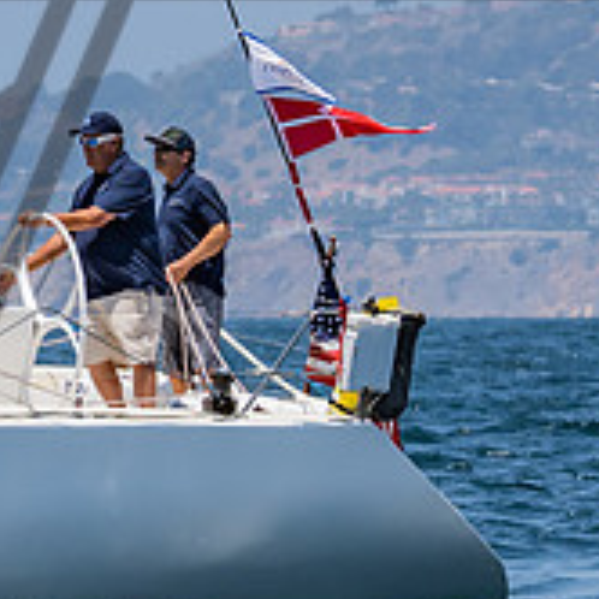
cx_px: -1348
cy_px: -240
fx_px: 22436
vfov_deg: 1.5
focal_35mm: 1146
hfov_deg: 1.5
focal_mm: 175
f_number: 6.3
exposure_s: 1/1250
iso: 400
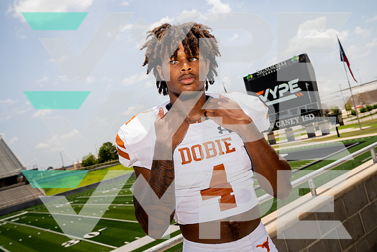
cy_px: 126
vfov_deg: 41.1
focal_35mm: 32
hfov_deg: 58.7
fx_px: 335
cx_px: 188
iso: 100
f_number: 7.1
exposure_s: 1/250
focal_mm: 32
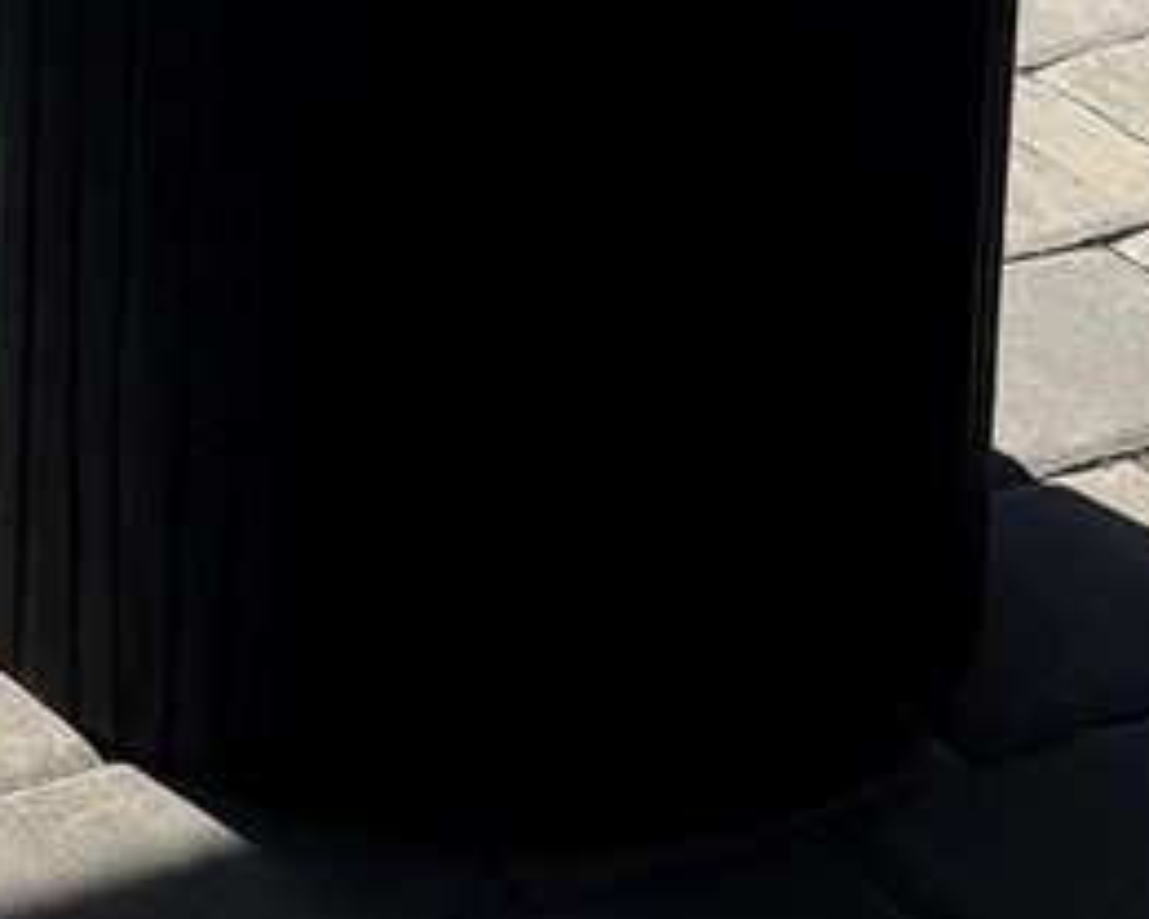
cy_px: -1560
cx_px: -906
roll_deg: -0.3
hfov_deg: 12.3
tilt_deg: -10.7
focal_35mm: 144
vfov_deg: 9.2
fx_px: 4897
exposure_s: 1/2604
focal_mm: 6.76
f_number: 1.78
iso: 80
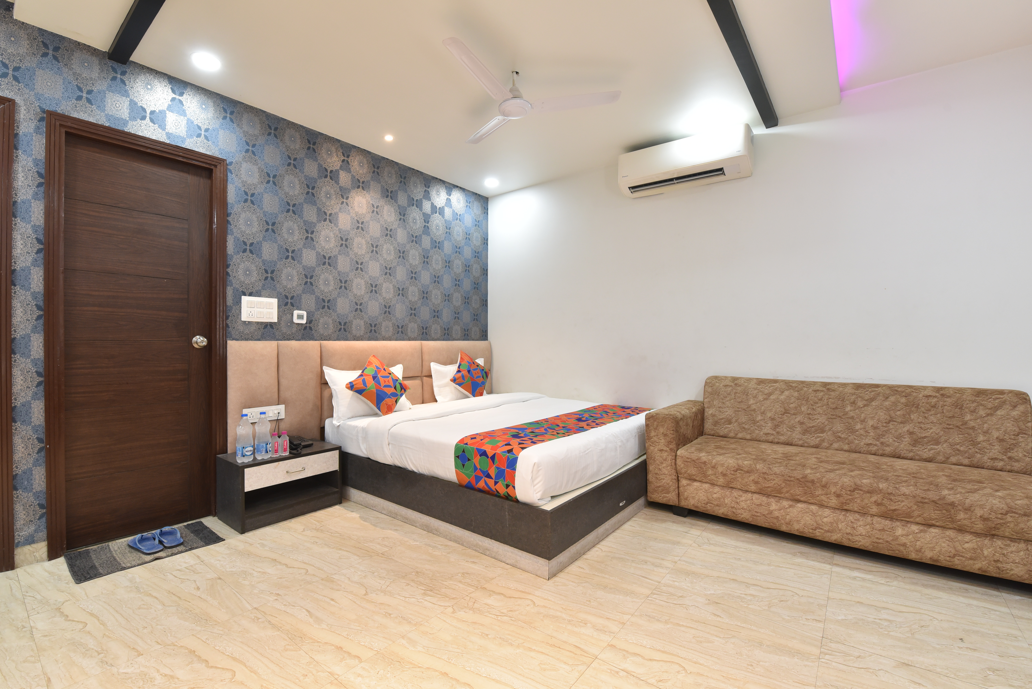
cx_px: 516
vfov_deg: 77.4
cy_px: 344
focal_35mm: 15
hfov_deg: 100.4
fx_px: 430
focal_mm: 15
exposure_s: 1/20
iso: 1250
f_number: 7.1
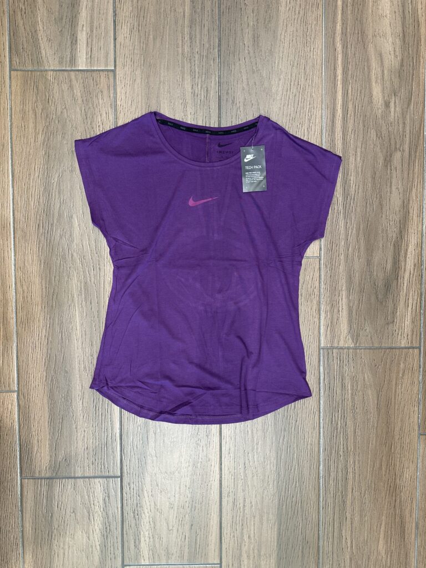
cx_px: 213
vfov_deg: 71.6
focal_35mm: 24
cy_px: 284
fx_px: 394
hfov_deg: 56.8
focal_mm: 6.86
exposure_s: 1/50
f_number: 1.78
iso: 160
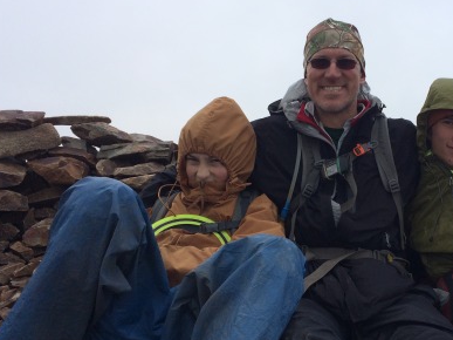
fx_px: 628
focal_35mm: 48
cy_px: 175
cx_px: 339
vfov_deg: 30.2
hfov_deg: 38.6
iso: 32
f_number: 2.2
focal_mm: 4.15
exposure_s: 1/1053
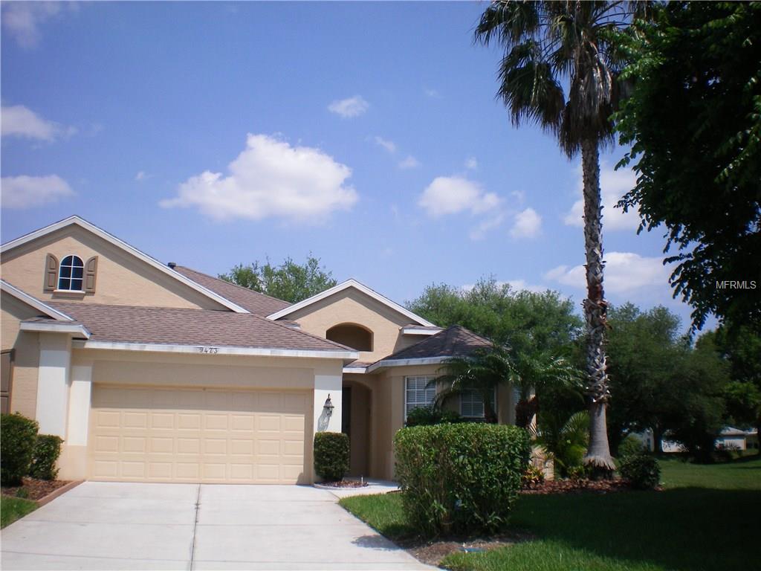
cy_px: 286
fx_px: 835
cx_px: 380
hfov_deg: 49.0
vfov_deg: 37.7
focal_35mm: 38
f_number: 4.6
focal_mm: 6.3
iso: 64
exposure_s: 1/640
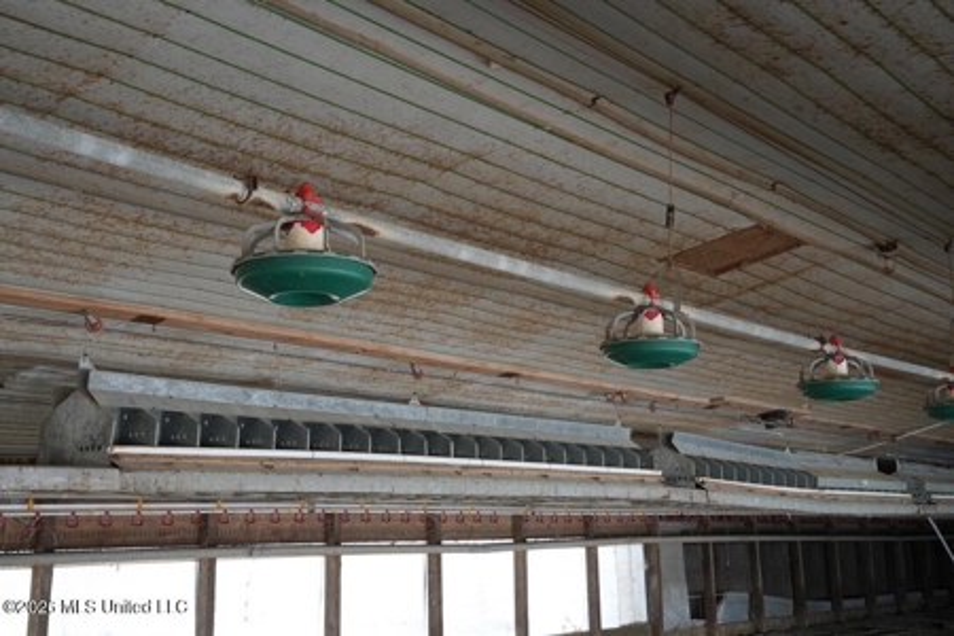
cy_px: 318
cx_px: 477
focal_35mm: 43
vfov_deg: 31.2
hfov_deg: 45.4
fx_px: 1139
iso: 2000
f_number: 11
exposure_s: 1/50
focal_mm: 43
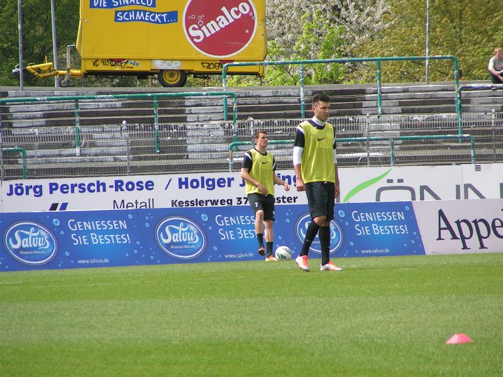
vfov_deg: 3.9
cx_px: 252
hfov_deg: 5.2
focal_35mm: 380
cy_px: 188
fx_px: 5522
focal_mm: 58
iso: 50
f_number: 3.5
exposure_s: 1/640
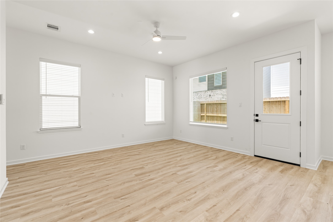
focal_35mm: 16
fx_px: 148
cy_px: 111
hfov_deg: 96.7
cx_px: 166
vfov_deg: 73.7
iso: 200
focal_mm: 16
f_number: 9
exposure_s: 1/3
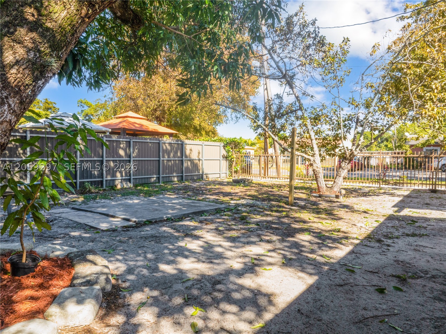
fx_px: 309
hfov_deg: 71.6
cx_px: 223
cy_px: 167
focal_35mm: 24
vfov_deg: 56.7
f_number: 11
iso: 200
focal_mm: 12.29
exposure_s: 1/80
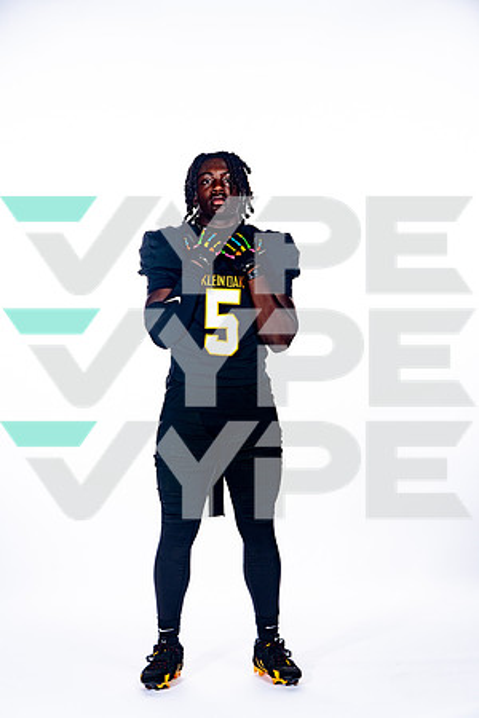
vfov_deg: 22.6
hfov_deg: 15.2
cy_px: 359
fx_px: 1796
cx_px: 240
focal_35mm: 90
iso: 250
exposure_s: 1/250
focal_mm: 90
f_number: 8
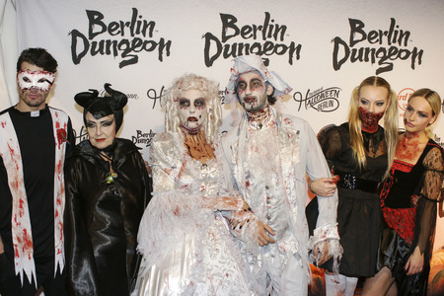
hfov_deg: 46.4
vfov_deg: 31.9
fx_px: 518
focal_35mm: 42
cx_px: 222
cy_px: 148
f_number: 5.6
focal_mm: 28
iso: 640
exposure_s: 1/250
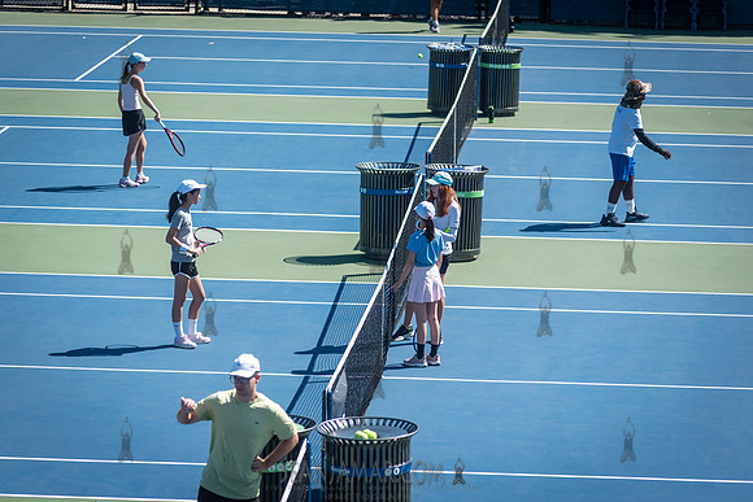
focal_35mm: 185
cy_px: 251
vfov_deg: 7.4
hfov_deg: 11.1
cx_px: 376
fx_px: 3870
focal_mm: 185
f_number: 4
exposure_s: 1/2500
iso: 200
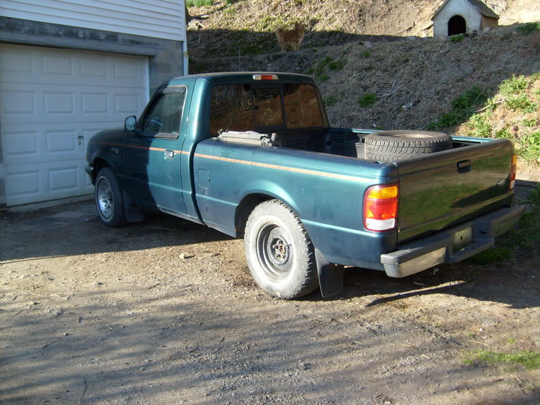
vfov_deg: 40.7
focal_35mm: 35
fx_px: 546
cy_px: 202
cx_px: 270
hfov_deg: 52.6
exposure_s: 1/60
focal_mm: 5.8
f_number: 7.1
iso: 80
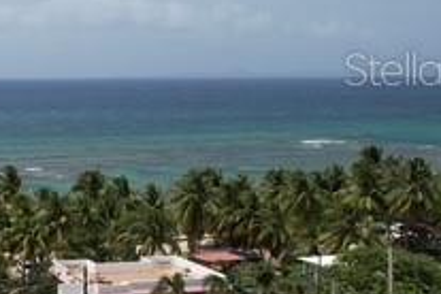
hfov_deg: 25.4
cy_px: 68
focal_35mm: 68
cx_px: -136
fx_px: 833
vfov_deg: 19.8
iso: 110
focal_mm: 8.38
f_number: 2.8
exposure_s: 1/3000
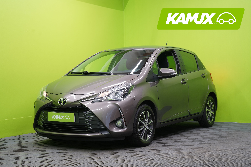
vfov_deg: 22.3
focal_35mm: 61
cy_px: 84
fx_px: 425
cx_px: 126
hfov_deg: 32.9
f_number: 5.6
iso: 400
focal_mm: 61
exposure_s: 1/25
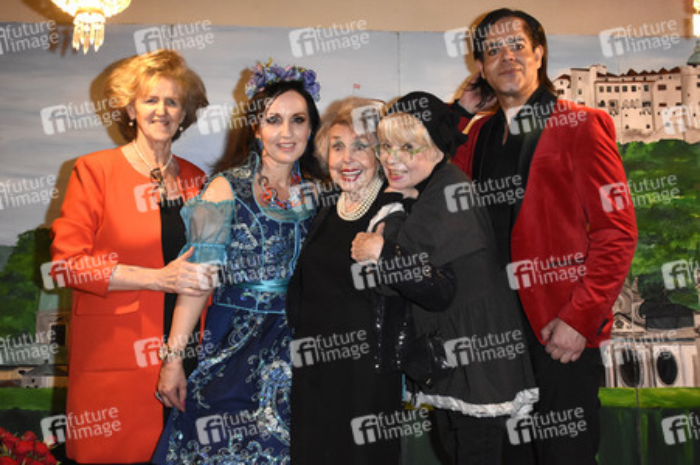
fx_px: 670
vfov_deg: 38.3
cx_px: 350
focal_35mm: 34
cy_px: 232
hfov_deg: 55.1
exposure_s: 1/60
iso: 2500
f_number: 6.3
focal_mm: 23
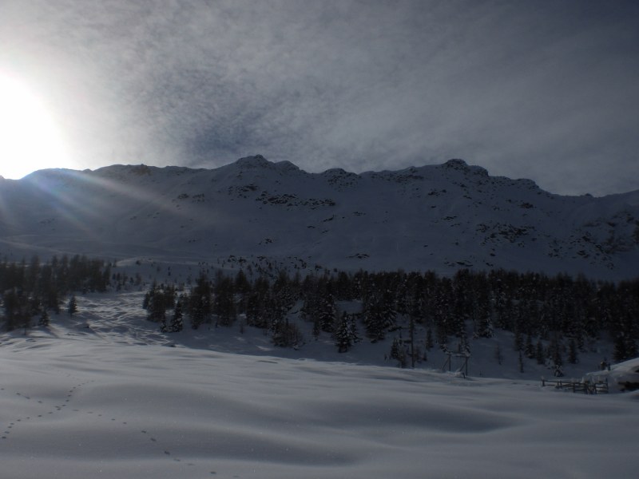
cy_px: 240
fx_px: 701
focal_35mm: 38
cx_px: 320
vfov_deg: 37.7
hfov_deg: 49.0
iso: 50
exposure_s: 1/2000
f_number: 4.4
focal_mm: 6.3
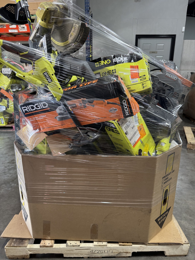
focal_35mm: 24
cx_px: 98
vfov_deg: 71.6
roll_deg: -0.4
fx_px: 180
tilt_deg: -17.3
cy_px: 130
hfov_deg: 56.8
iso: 200
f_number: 1.78
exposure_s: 1/121
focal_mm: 6.76
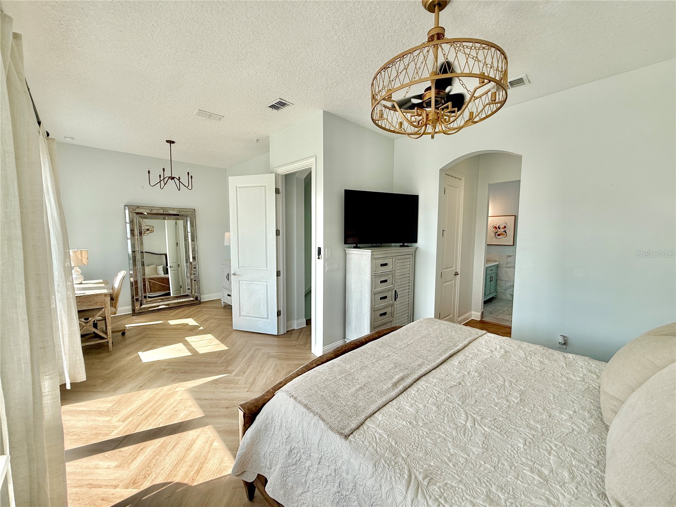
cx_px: 338
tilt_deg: -3.6
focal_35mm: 14
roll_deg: -0.5
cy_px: 254
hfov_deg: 102.1
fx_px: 273
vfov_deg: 85.7
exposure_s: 1/231
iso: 50
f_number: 2.2
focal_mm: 2.22
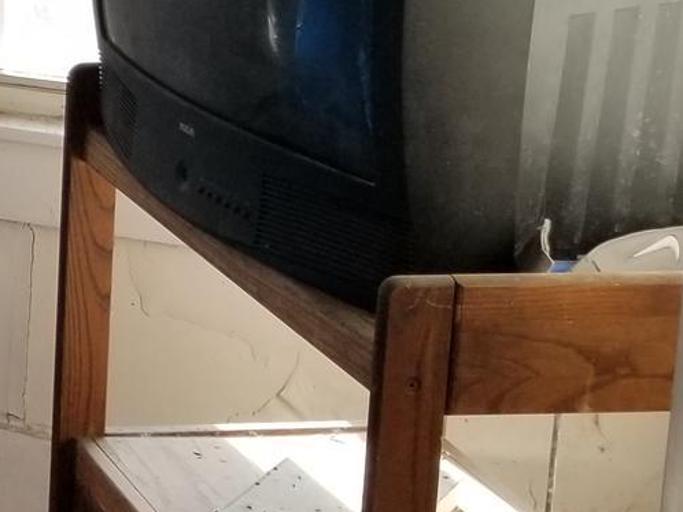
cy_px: -229
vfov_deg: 13.1
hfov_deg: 15.3
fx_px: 2110
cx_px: -628
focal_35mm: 107
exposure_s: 1/201
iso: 50
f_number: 1.7
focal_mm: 4.25
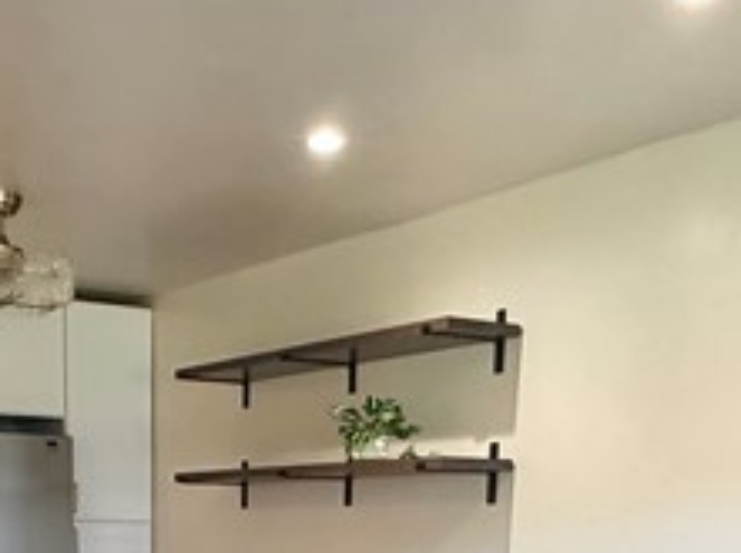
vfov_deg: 19.7
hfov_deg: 29.7
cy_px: 821
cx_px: 258
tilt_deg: -11.8
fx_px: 1389
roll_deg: -0.9
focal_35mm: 65
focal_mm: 2.22
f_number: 2.2
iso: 640
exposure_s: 1/60
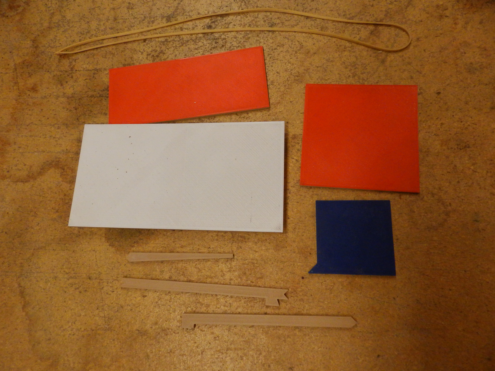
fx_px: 315
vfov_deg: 61.1
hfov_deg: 76.4
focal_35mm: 22
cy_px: 186
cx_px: 248
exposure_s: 1/250
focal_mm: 4
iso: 640
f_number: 3.4
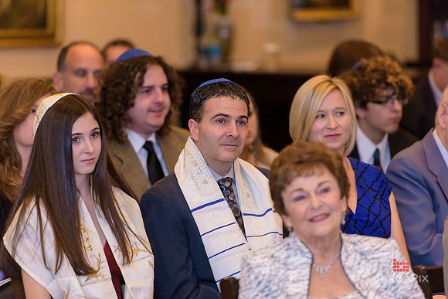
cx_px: 224
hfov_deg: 10.3
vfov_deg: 6.9
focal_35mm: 200
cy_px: 150
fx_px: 2489
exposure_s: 1/125
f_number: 3.2
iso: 1600
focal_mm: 200
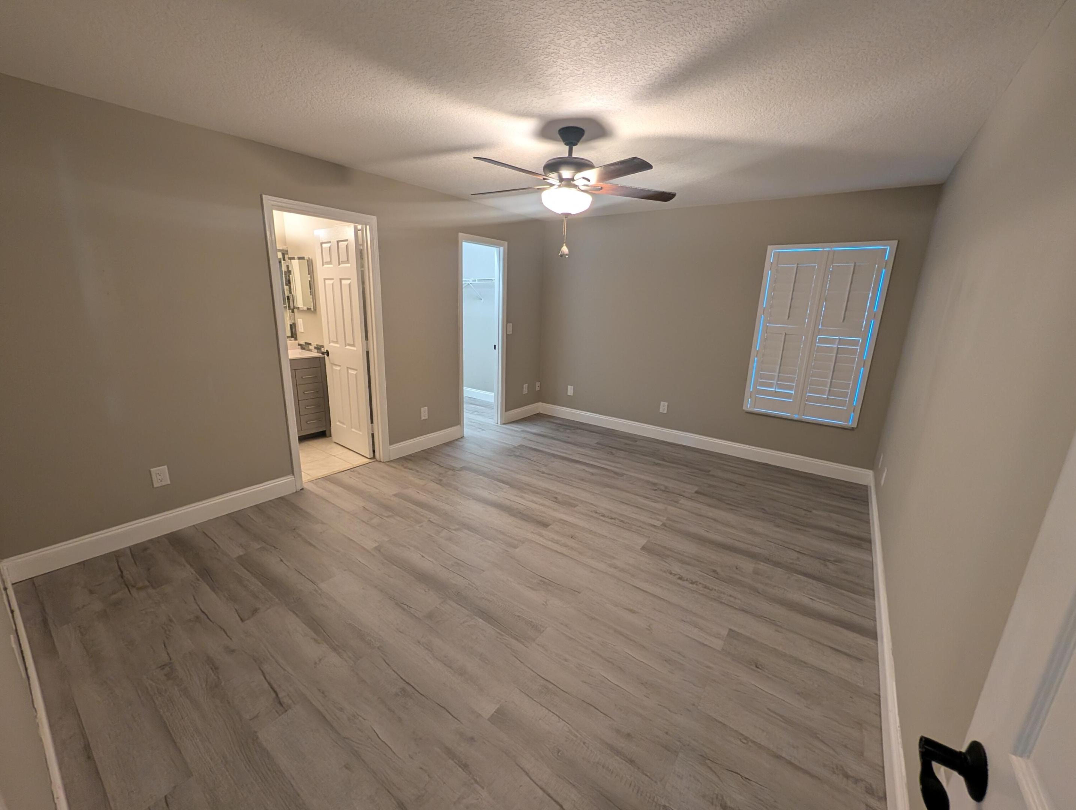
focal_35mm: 12
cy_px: 405
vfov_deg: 94.6
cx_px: 538
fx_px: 374
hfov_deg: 110.5
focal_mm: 2.02
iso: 103
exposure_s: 1/30
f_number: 1.7
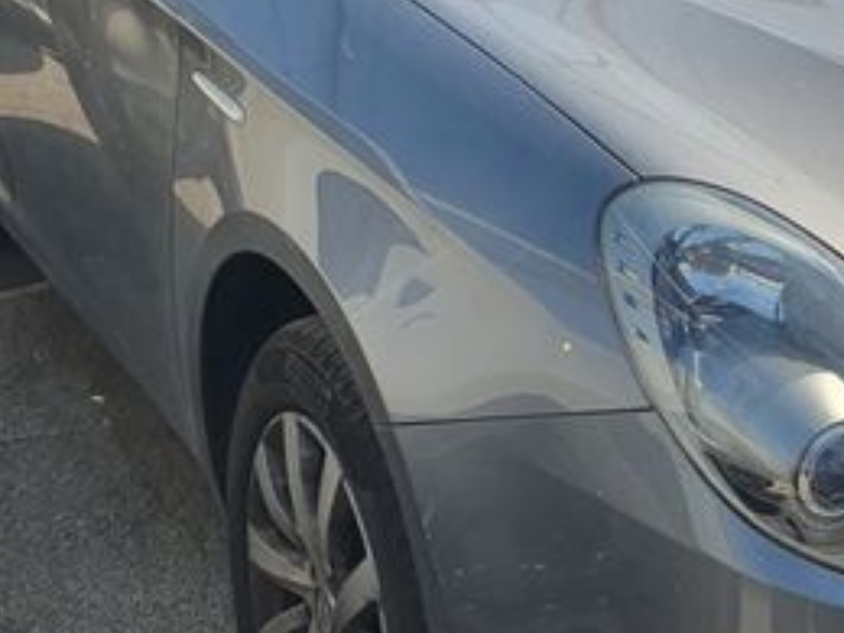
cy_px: 344
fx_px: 1951
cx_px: 779
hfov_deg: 23.7
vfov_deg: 18.4
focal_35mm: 80
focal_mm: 4.3
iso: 50
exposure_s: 1/1404
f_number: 2.4
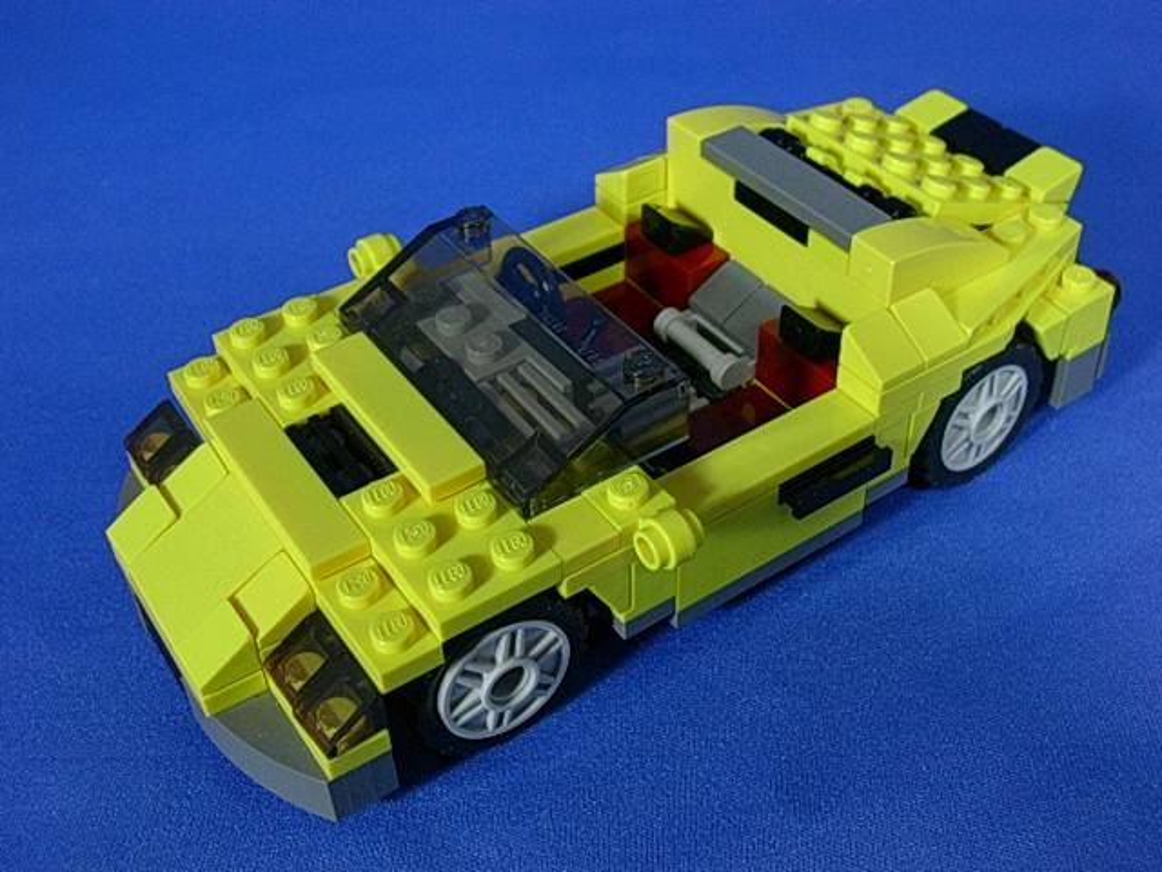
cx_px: 581
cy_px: 436
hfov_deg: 45.8
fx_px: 1376
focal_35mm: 41
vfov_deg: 35.1
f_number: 2.8
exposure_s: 1/11.9
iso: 70
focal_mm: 6.2
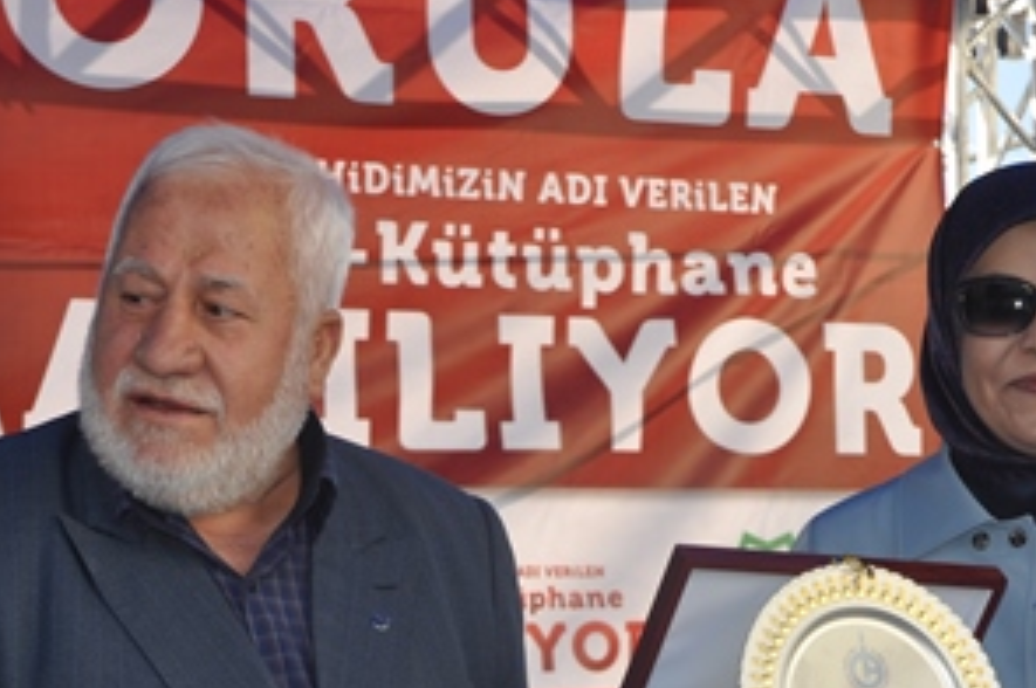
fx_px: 3279
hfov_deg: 18.0
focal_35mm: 114
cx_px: 492
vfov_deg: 11.9
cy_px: 669
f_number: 7.1
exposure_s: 1/200
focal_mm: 35
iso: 200
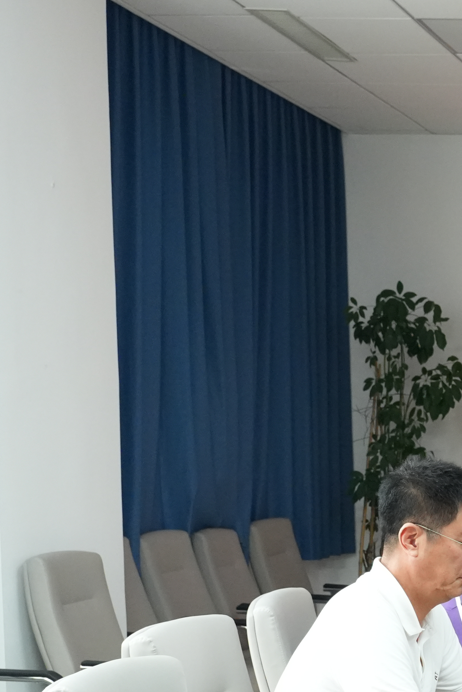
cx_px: 916
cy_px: 624
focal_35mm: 91
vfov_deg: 21.9
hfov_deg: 13.1
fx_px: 1751
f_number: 5.6
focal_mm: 32
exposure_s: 1/100
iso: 4000
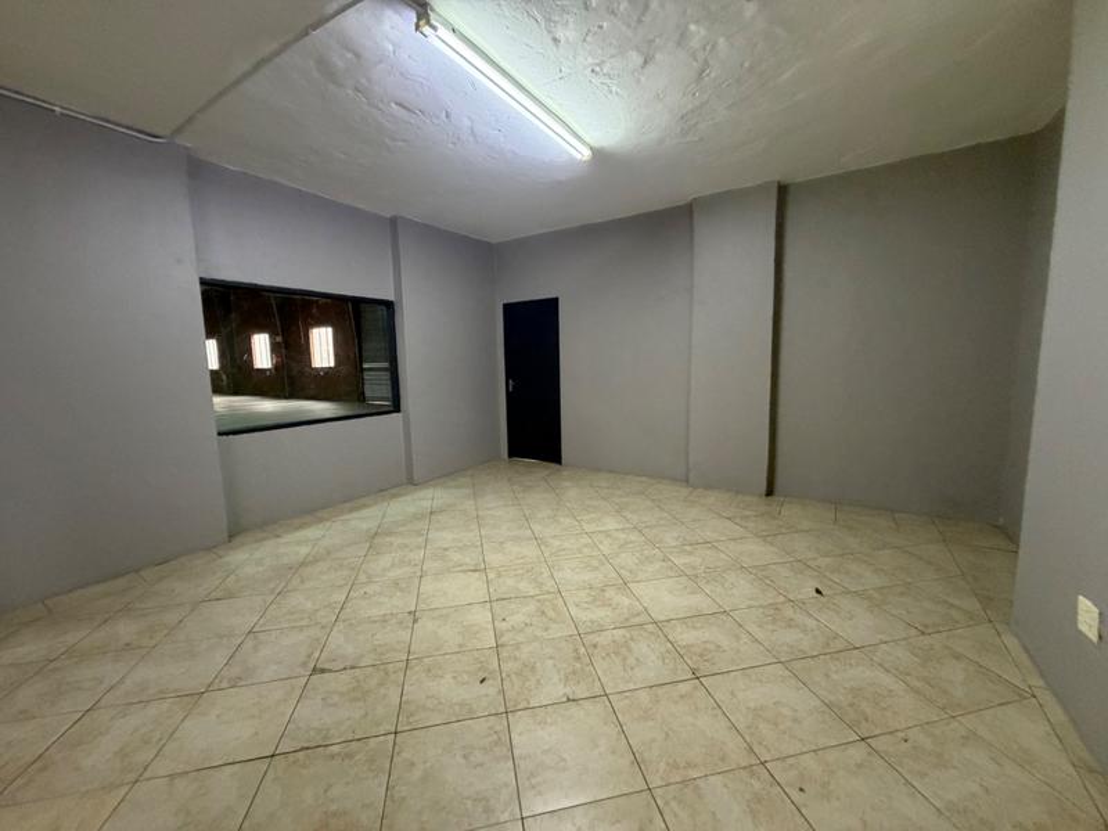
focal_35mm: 14
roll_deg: -1.4
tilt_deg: -9.9
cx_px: 554
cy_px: 416
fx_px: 448
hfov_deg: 102.1
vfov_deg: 85.7
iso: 320
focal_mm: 2.22
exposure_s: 1/60
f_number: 2.2
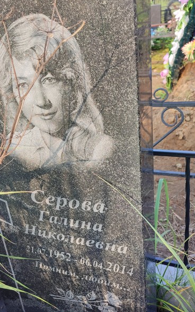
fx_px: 306
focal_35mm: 36
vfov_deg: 54.0
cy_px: 154
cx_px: 51
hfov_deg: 34.6
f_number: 1.9
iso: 50
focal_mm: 6.04
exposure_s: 1/157
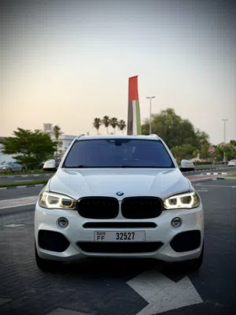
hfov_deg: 30.3
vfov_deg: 39.7
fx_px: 436
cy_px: 158
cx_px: 118
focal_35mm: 48
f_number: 1.78
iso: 64
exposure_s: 1/951
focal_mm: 6.76
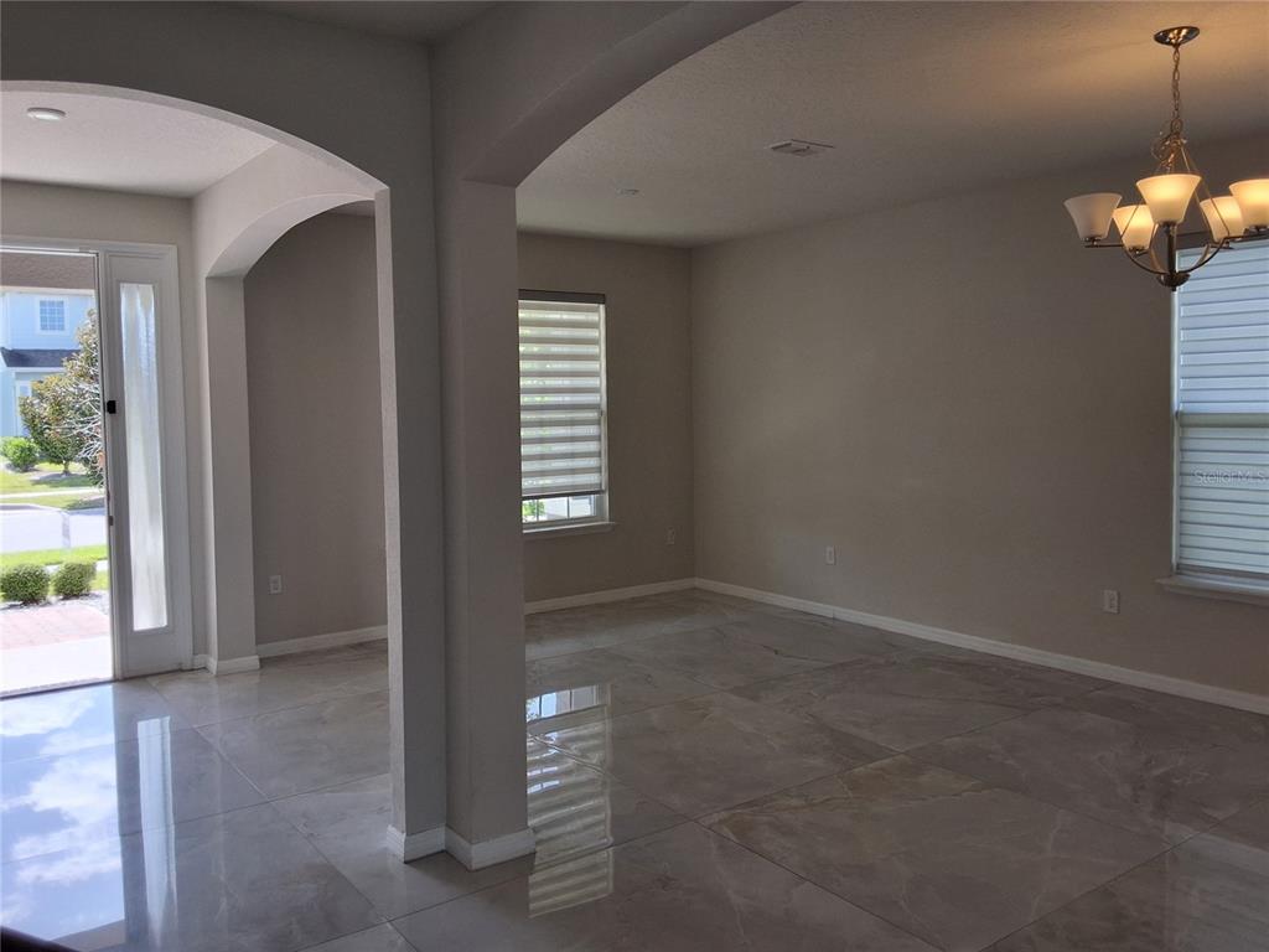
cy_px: 476
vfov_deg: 49.7
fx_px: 1026
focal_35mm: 28
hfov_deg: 63.4
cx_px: 634
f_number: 1.9
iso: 32
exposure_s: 1/254
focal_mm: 2.91
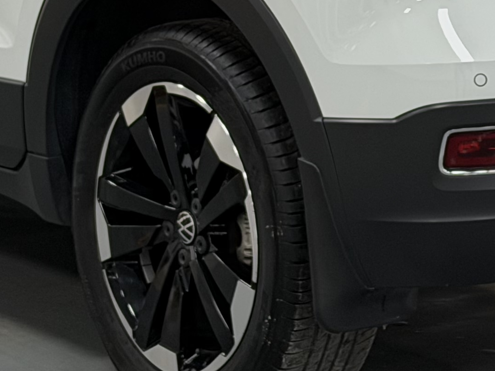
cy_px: -119
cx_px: 324
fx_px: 2589
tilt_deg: -6.1
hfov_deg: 10.9
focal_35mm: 181
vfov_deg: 8.1
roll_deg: +0.6
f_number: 1.78
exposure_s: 1/50
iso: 100
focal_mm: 6.76
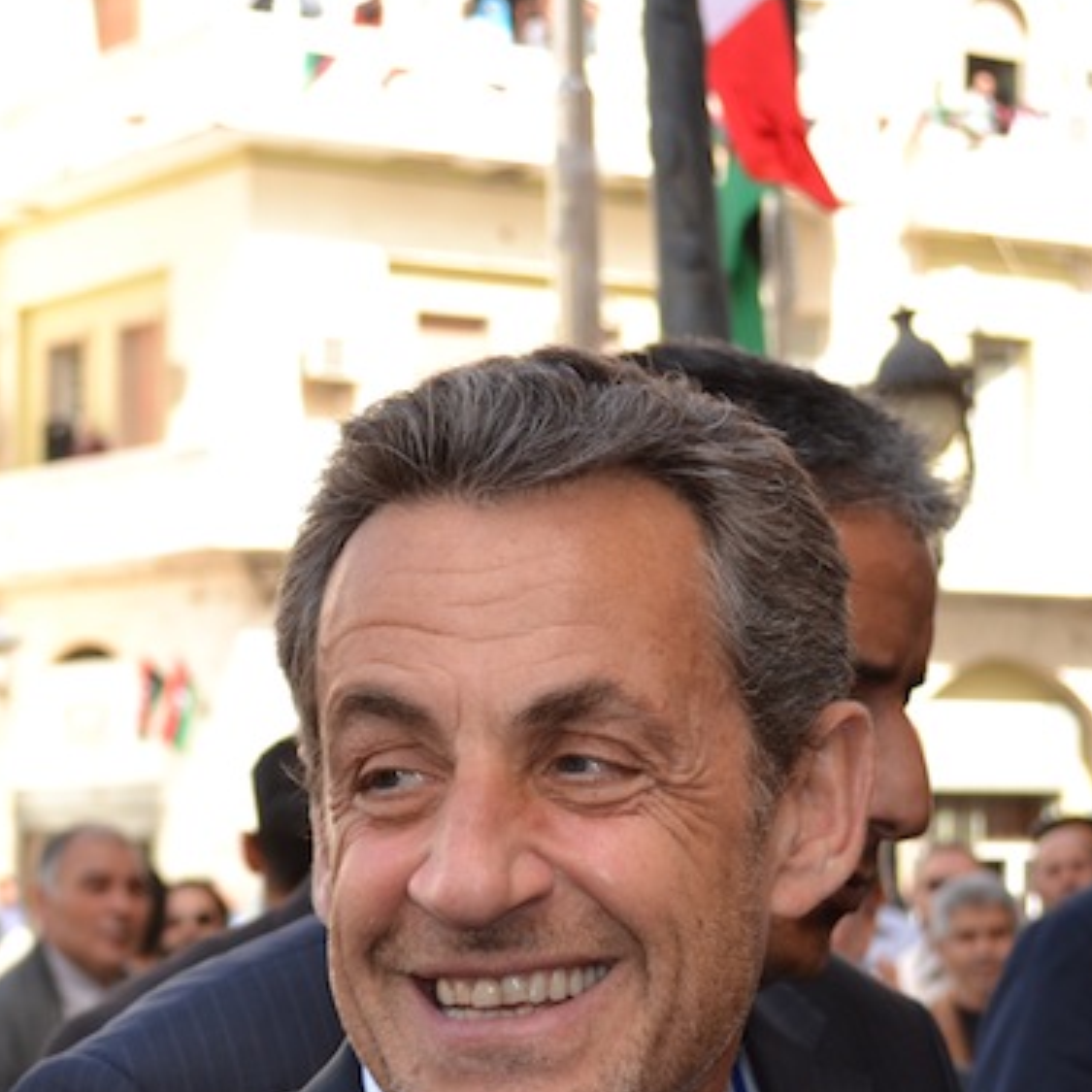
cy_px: 897
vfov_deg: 17.6
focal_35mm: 98
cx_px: 111
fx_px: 3498
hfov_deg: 17.5
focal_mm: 30
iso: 100
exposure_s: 1/160
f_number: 4.5
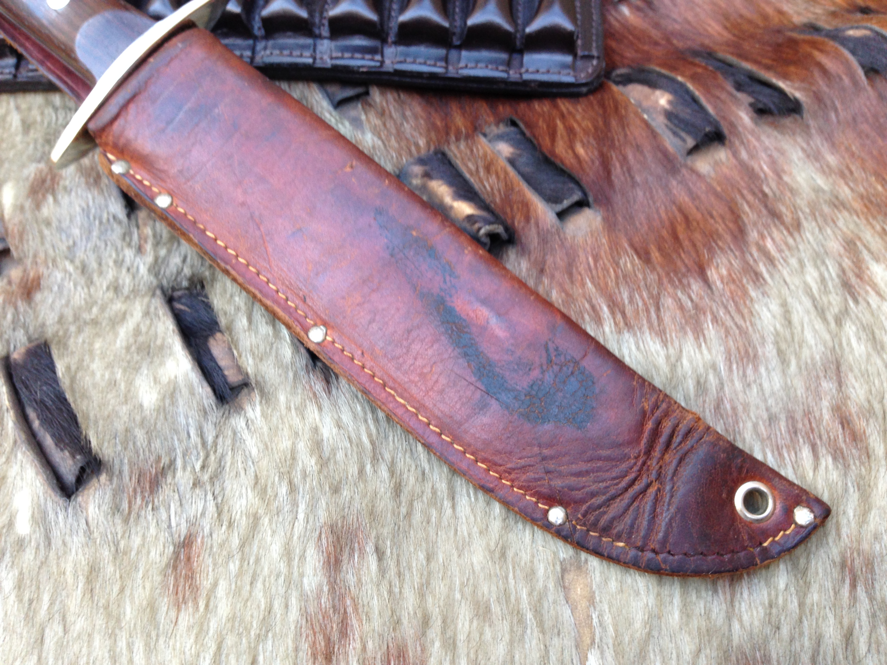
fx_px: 846
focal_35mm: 33
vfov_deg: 42.9
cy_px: 332
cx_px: 444
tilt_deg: -53.8
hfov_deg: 55.4
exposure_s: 1/20
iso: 80
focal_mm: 4.12
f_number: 2.4
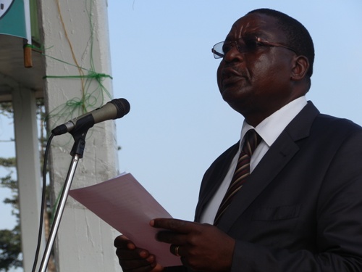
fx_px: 1464
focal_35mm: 140
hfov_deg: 14.1
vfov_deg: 10.6
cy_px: 136
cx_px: 181
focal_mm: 25.04
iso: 80
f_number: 4.2
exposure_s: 1/640
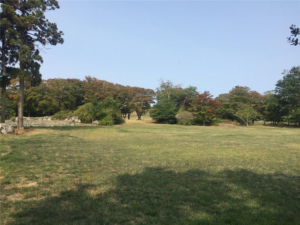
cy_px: 112
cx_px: 150
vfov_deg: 48.2
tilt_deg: +3.3
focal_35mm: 29
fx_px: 251
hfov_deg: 61.7
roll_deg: +0.3
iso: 32
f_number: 2.2
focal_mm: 4.15
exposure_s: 1/1412
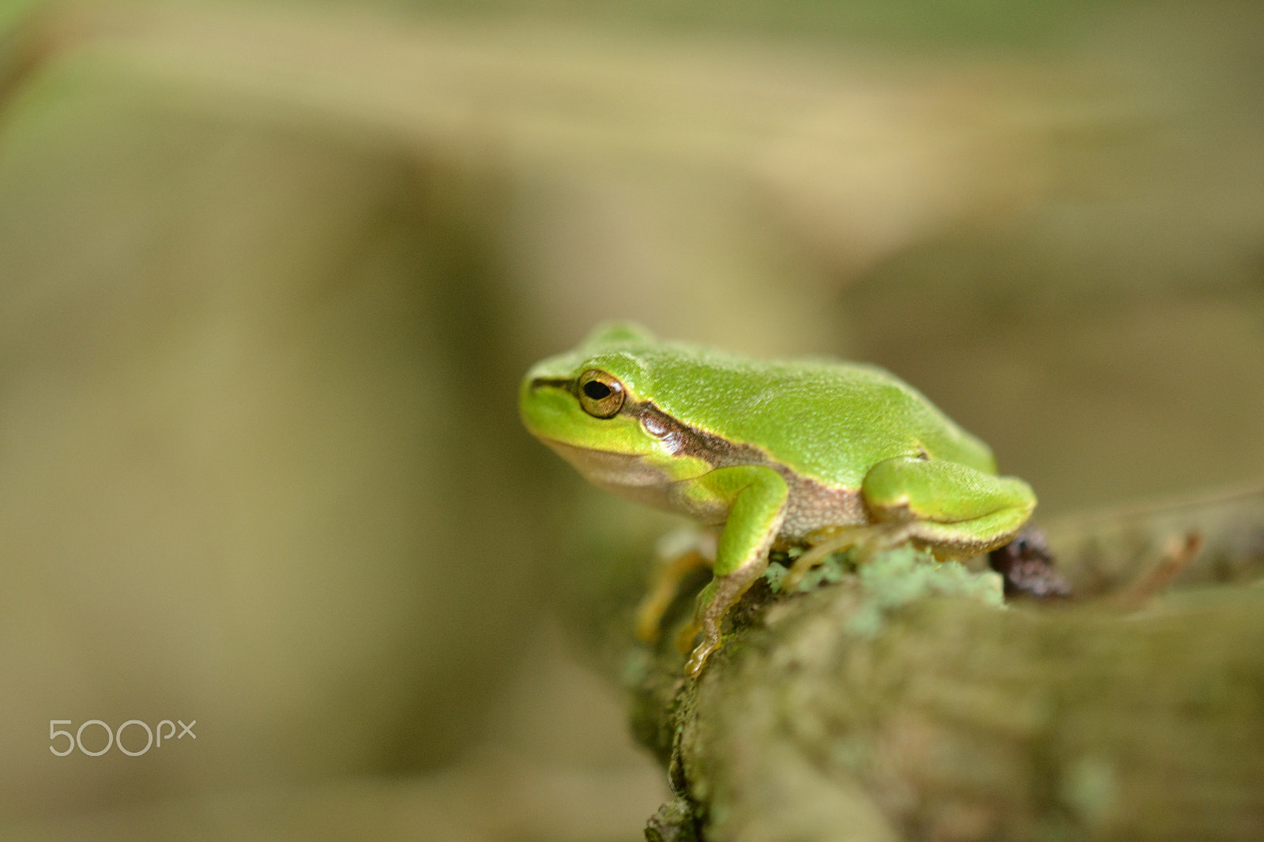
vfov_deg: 10.7
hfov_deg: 16.1
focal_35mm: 128
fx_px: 4475
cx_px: 632
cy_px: 421
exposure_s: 1/60
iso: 800
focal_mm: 85
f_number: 4
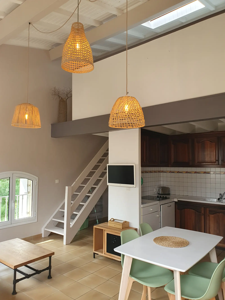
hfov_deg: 53.1
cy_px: 150
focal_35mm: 26
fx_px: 225
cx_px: 112
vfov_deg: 67.3
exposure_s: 1/100
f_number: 2.4
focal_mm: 4.32
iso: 100
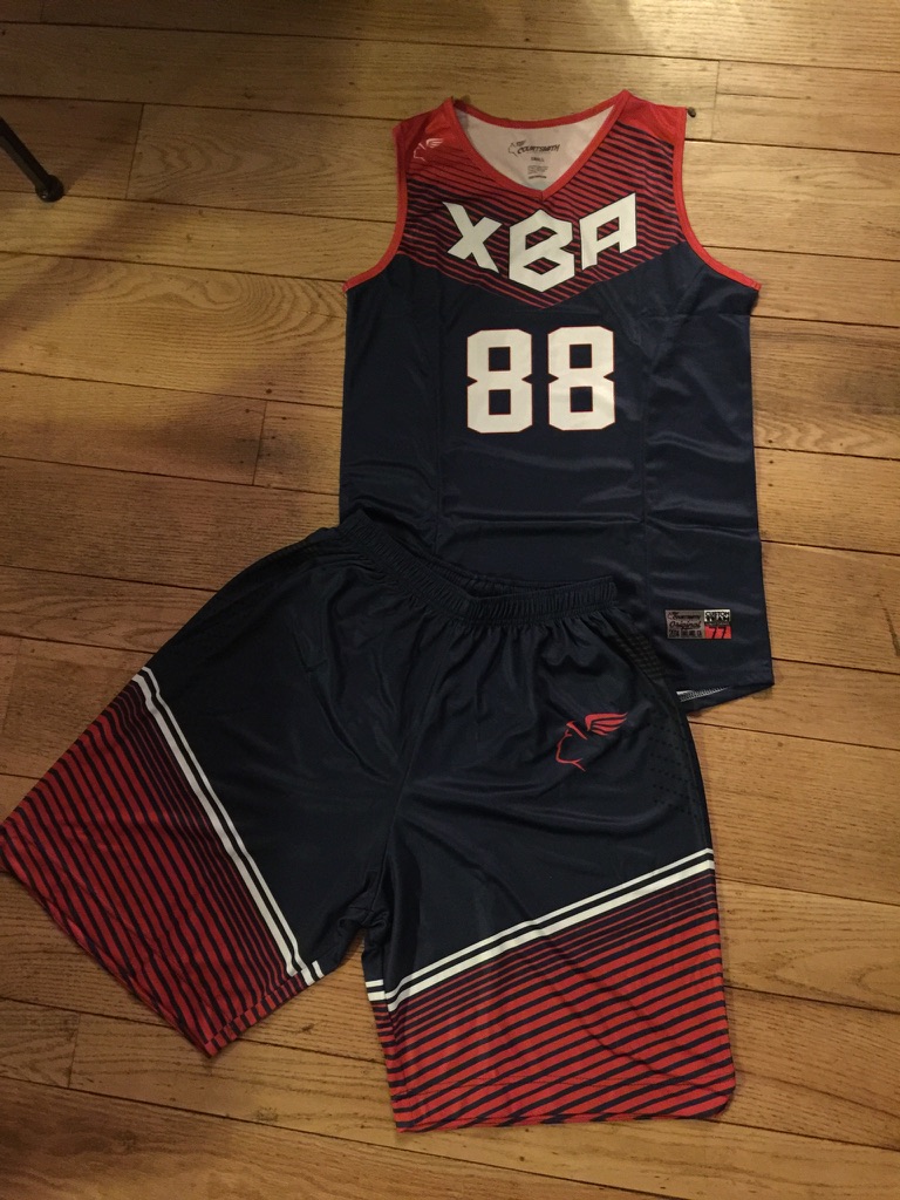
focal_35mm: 29
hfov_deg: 48.2
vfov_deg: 61.7
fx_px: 1005
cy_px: 600
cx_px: 450
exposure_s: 1/4
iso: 200
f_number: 2.2
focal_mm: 4.15
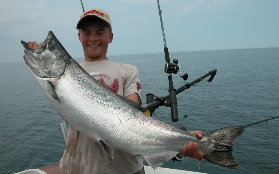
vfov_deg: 33.6
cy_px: 93
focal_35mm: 38
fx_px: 289
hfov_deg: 51.5
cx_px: 141
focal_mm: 8.9
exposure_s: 1/445
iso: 100
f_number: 7.1
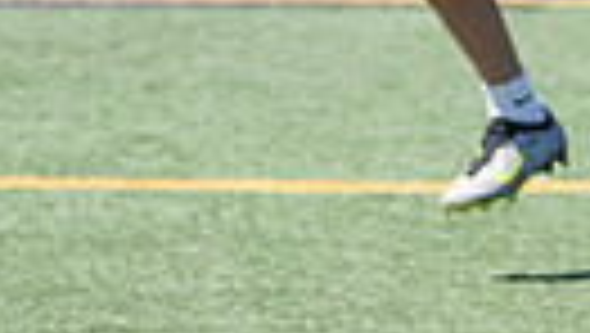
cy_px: -155
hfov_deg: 4.4
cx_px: 640
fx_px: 7611
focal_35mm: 486
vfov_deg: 2.5
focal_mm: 105
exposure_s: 1/800
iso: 50
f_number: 2.8
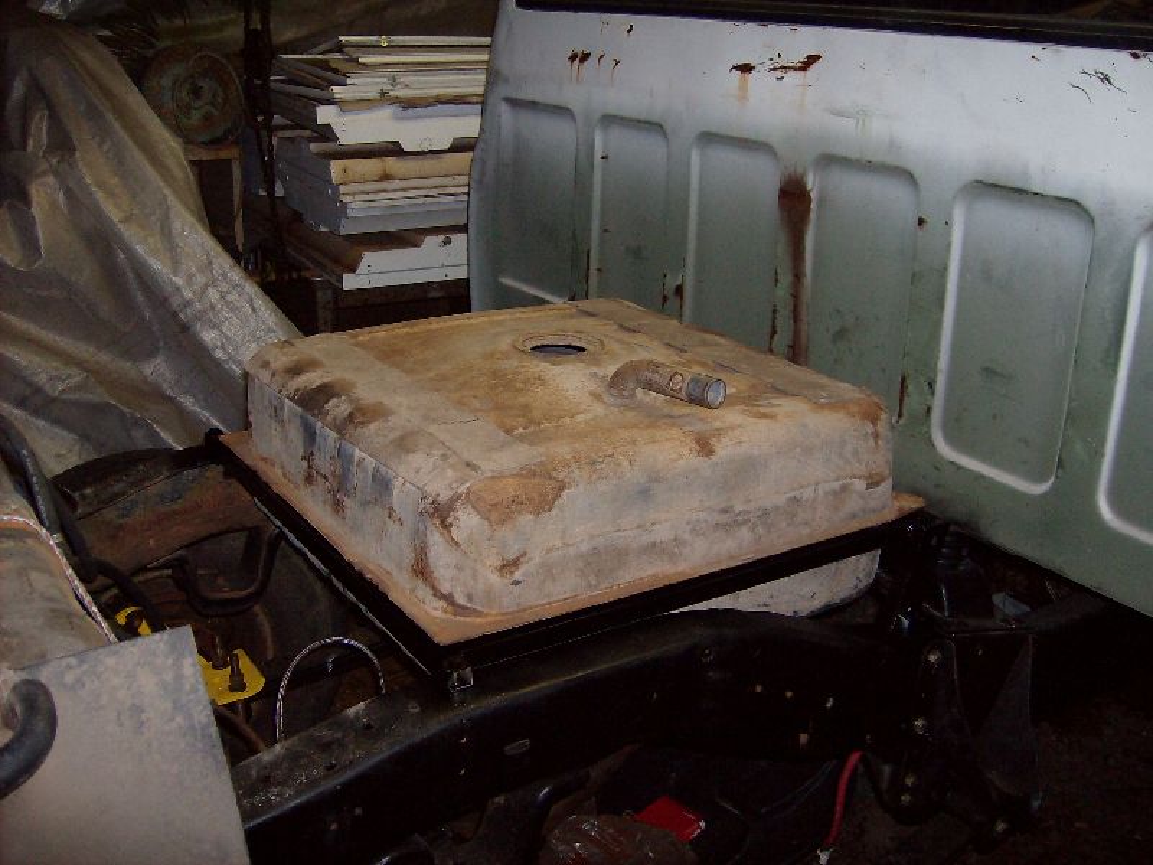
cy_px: 432
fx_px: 1199
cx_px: 576
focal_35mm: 36
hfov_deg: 51.4
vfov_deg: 39.7
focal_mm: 6
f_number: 2.8
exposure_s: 1/60
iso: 200
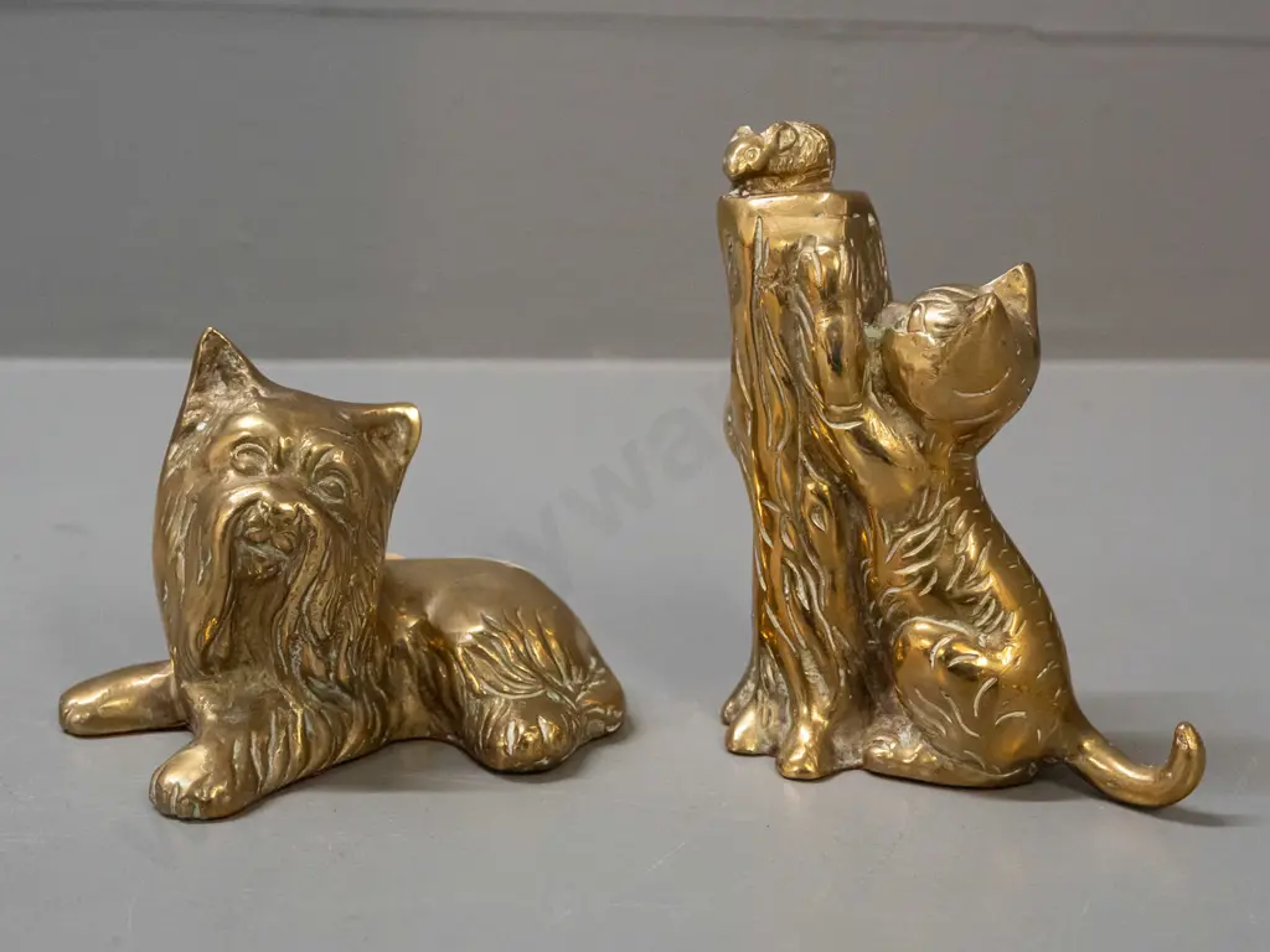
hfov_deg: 38.2
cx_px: 635
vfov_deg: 29.1
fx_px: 1834
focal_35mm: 50
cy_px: 476
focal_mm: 25
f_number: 5.6
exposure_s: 1/160
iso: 3200
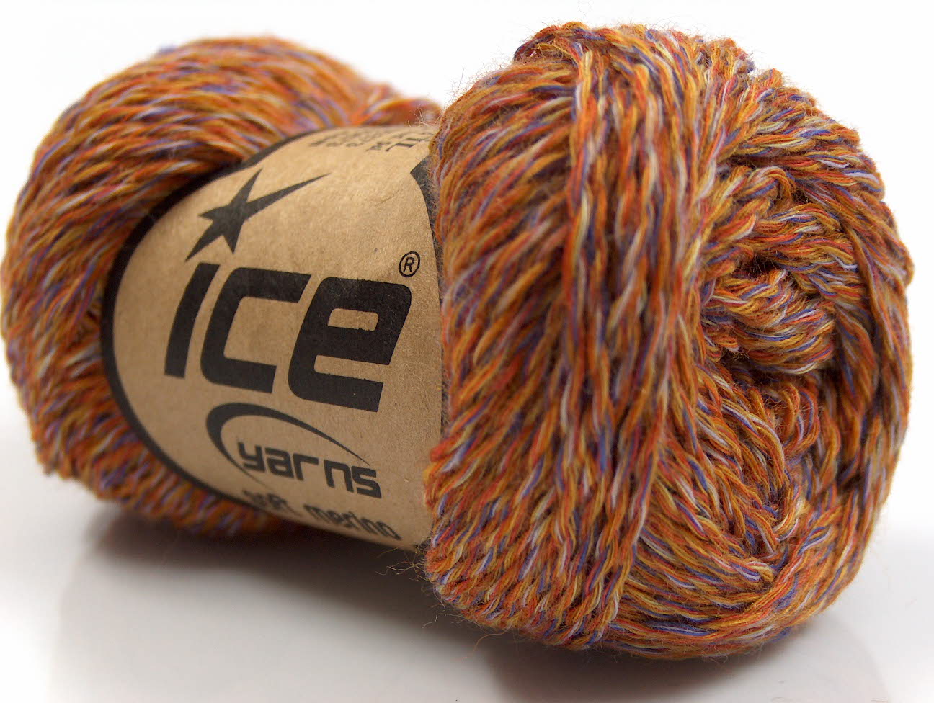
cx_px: 467
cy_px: 352
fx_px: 1946
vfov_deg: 20.5
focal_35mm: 72
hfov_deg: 27.0
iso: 100
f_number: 2.9
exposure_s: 1/4.67
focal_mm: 14.73
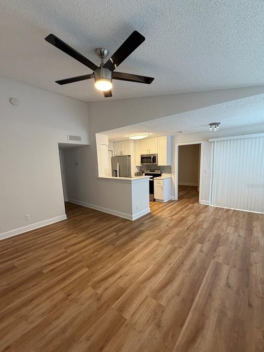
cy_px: 186
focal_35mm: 15
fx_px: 152
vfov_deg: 98.1
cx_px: 127
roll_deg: +2.8
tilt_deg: -8.4
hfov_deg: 81.7
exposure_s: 1/60
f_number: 2.2
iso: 160
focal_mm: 2.22
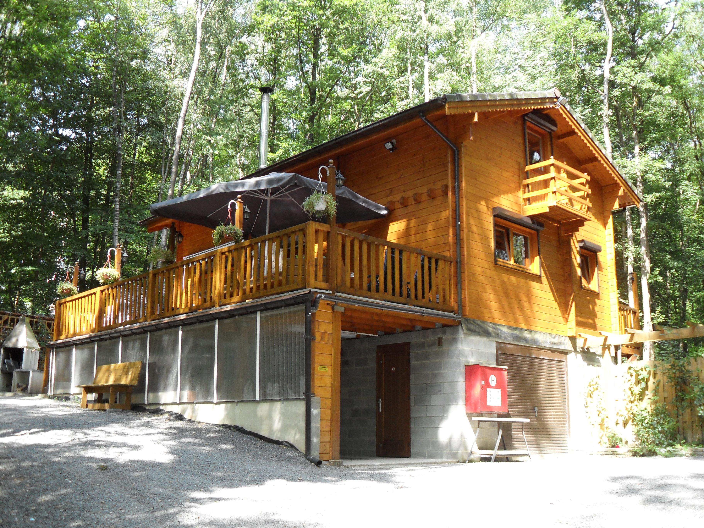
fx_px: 712
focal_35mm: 35
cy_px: 264
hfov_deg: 52.6
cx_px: 352
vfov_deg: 40.7
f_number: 2.8
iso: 100
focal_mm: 6.2
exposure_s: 1/90
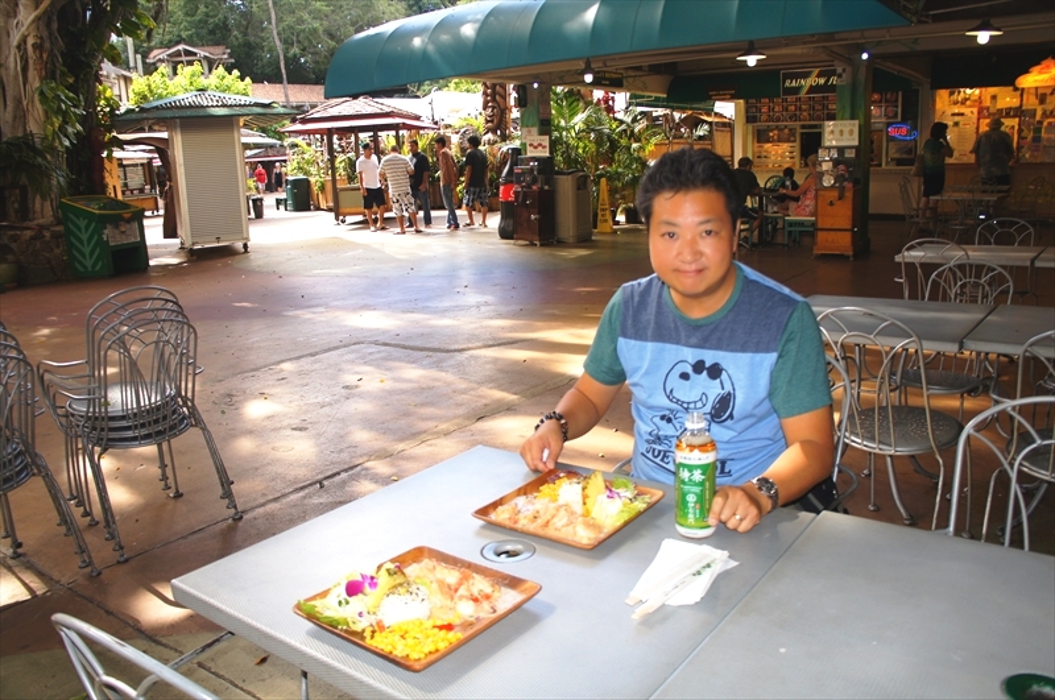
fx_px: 790
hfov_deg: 67.5
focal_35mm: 27
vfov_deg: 47.8
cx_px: 528
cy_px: 350
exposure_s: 1/160
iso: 200
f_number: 4
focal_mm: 18
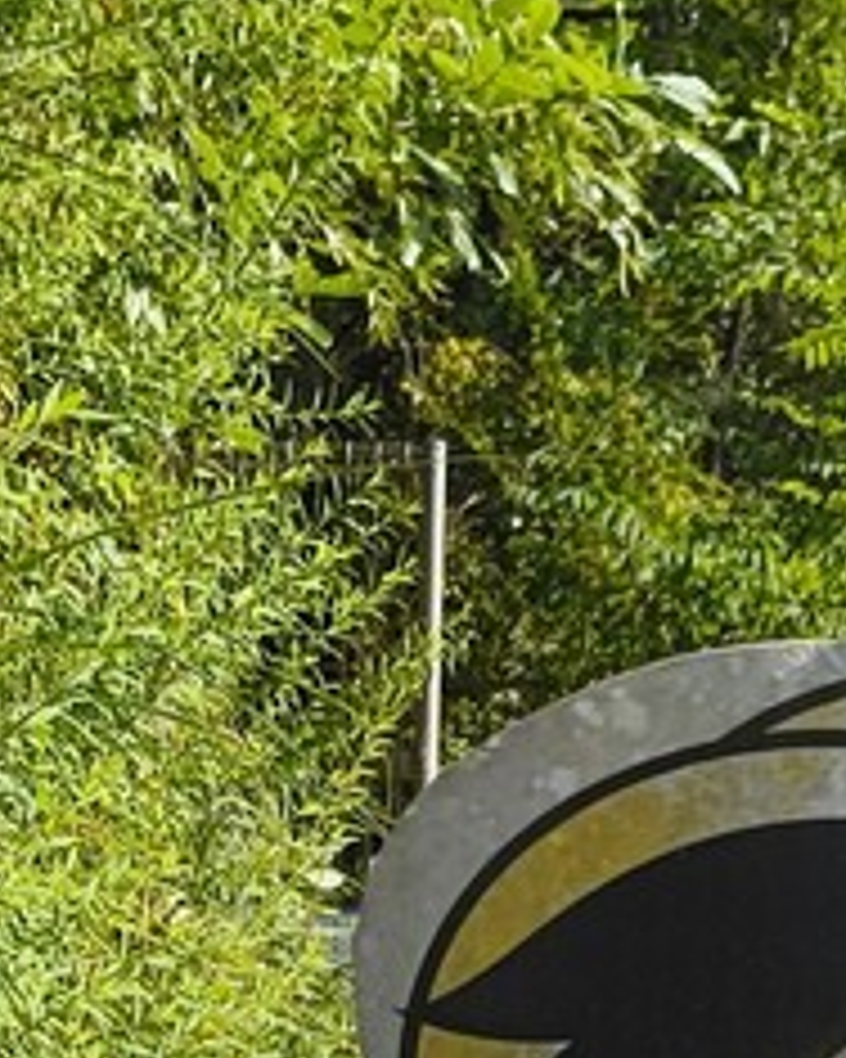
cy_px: 1796
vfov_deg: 14.4
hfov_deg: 12.8
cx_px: 621
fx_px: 3756
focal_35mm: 120
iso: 101
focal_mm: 5.56
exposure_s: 1/1824
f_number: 1.87
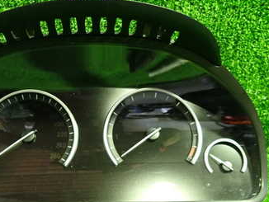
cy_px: 114
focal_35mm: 46
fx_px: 358
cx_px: 99
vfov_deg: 31.5
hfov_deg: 40.9
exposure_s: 1/30
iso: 500
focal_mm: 4.5
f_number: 2
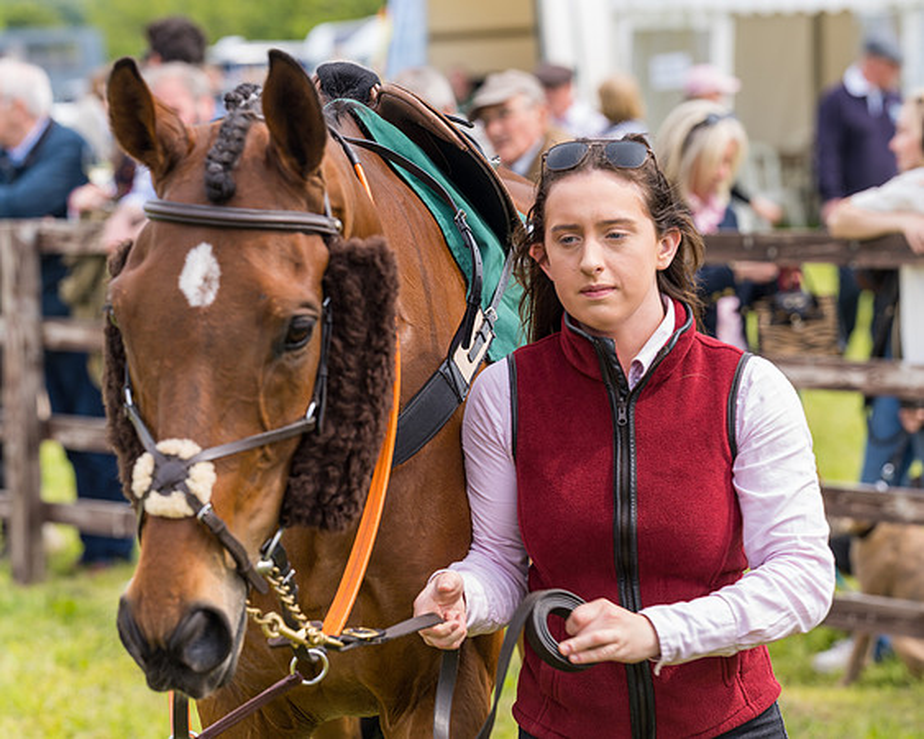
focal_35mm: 174
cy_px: 370
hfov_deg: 11.1
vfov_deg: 8.9
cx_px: 634
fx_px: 4752
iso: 50
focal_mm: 135
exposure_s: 1/250
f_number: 5
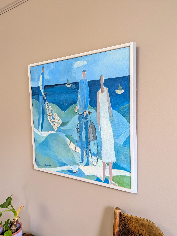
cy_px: 118
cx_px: 88
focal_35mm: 24
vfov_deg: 71.6
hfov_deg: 56.8
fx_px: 164
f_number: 1.7
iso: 304
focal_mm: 4.53
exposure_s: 1/147
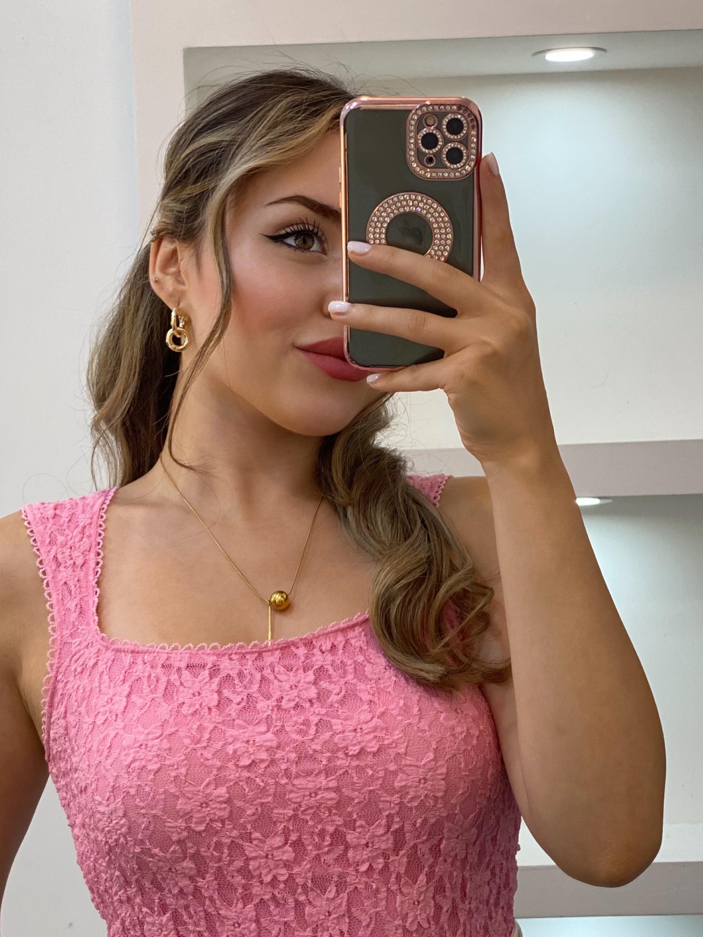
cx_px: 294
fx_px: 2193
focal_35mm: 81
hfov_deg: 18.2
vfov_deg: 24.0
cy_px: 610
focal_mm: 6
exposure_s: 1/100
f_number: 2
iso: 80
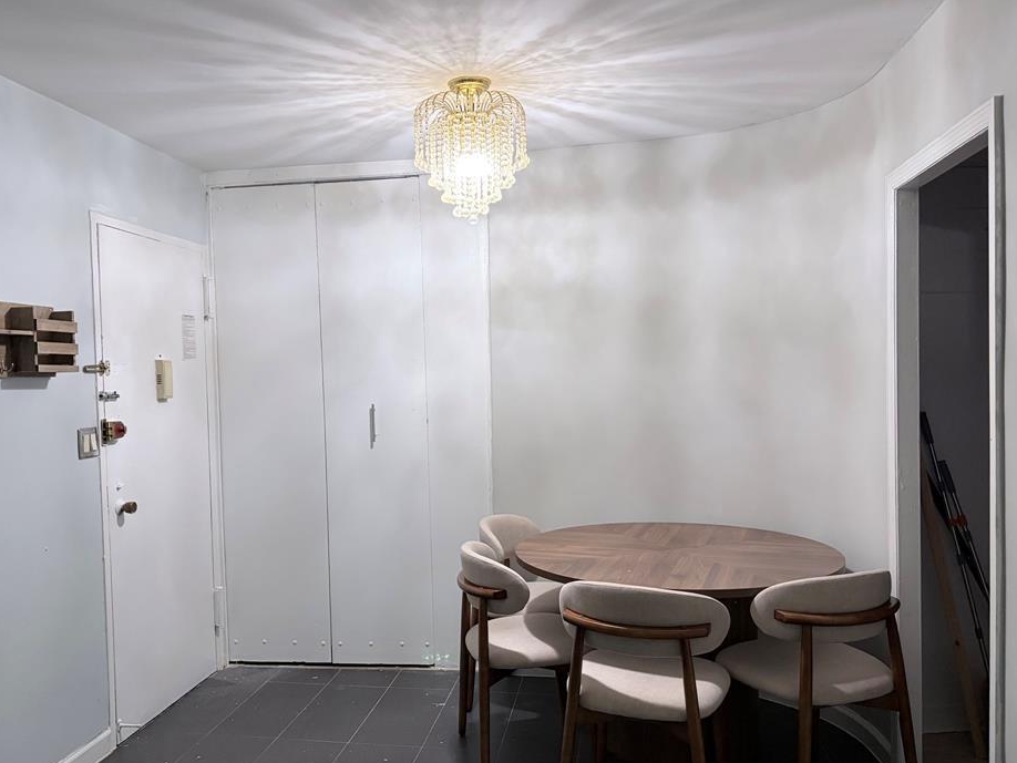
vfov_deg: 48.2
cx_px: 456
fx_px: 852
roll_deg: +1.0
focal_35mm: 29
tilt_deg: -1.3
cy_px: 406
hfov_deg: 61.5
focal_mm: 5.96
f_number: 1.6
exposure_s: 1/60
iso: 250
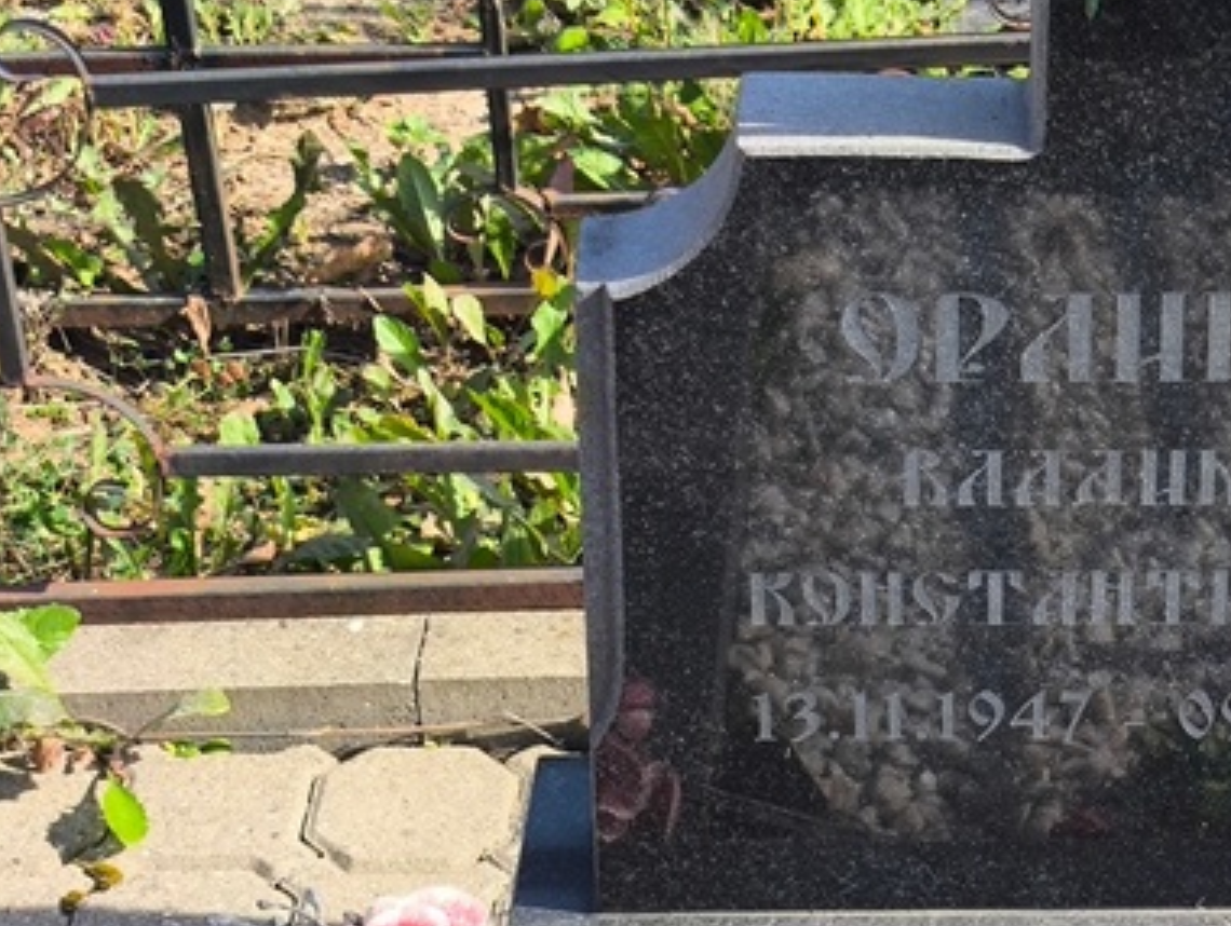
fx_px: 3739
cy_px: 576
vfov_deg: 14.1
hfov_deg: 18.5
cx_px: 1032
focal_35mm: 105
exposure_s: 1/772
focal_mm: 4.71
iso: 50
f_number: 1.7
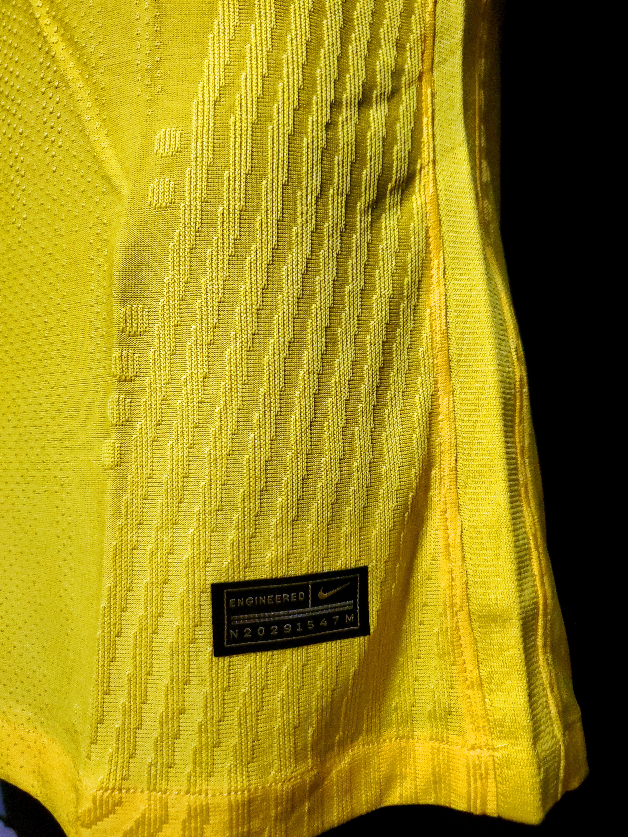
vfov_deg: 67.3
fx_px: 629
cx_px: 314
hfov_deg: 53.1
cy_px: 418
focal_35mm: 26
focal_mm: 4.3
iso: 640
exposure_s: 1/60
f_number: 1.5
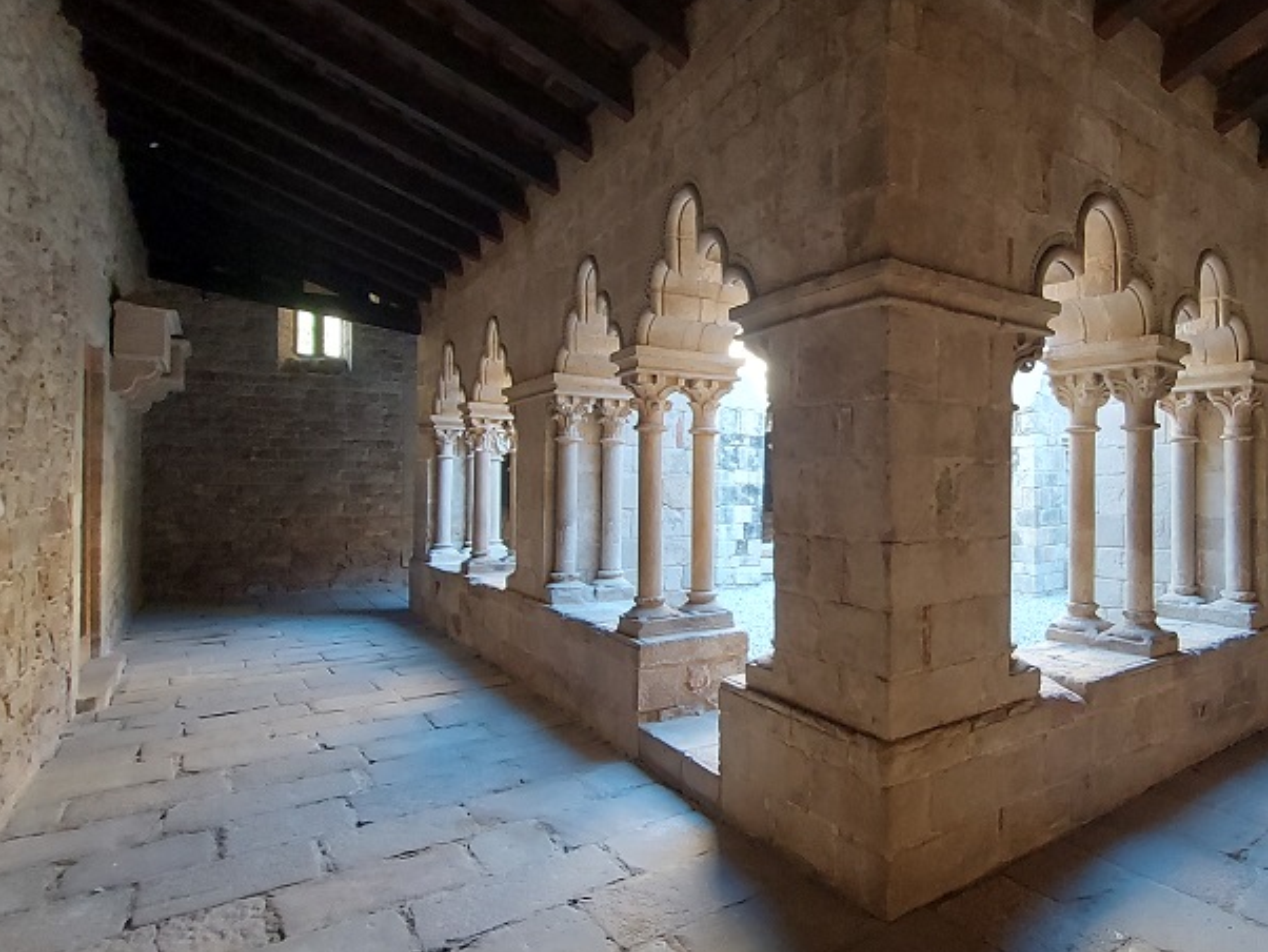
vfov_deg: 68.7
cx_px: 847
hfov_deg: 81.7
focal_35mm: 19
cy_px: 482
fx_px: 696
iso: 250
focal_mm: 1.74
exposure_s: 1/50
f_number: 2.2
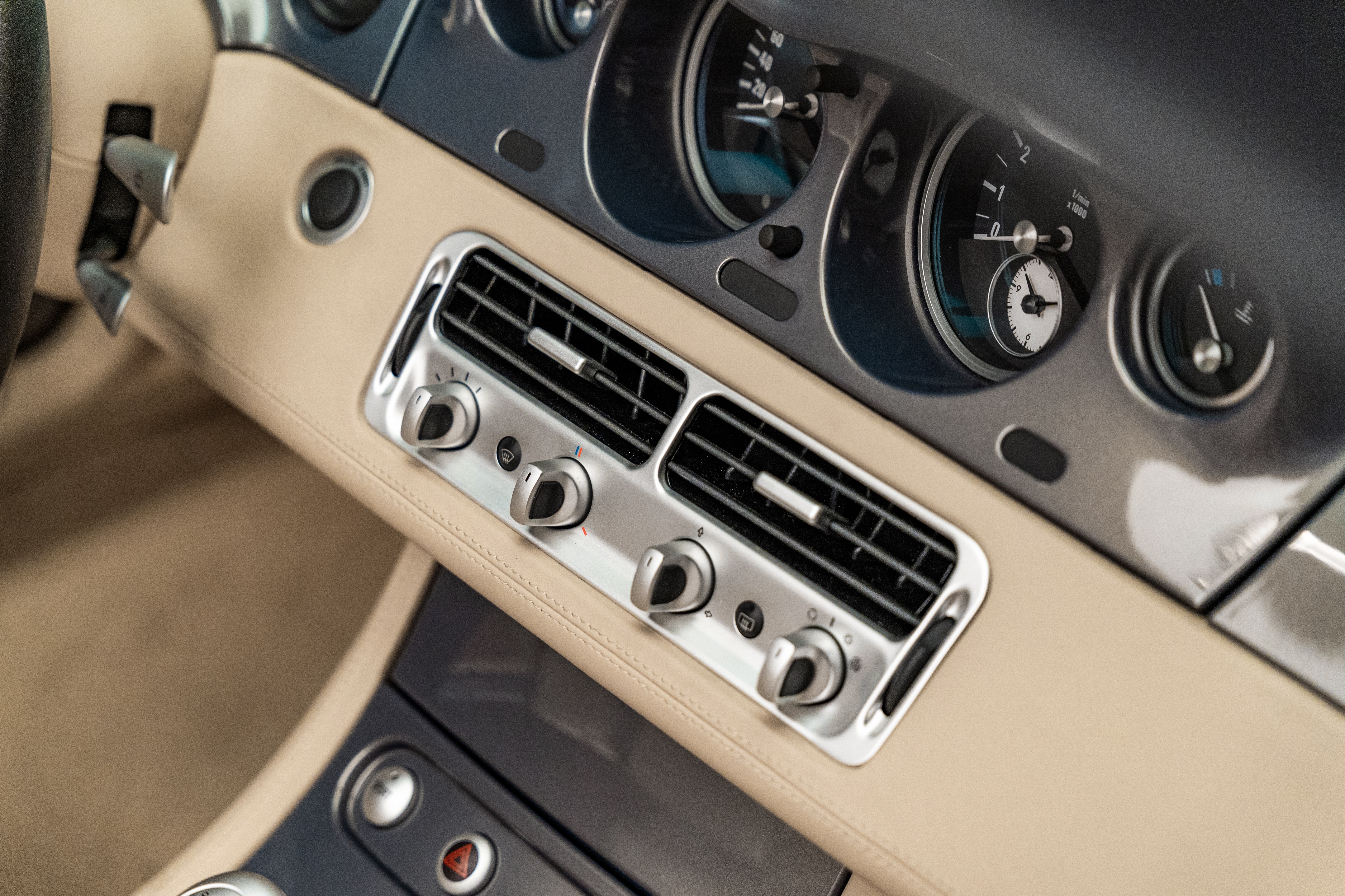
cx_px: 672
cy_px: 448
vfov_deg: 19.5
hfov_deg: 28.8
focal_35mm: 70
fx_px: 2615
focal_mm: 70
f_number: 2.8
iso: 2500
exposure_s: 1/100
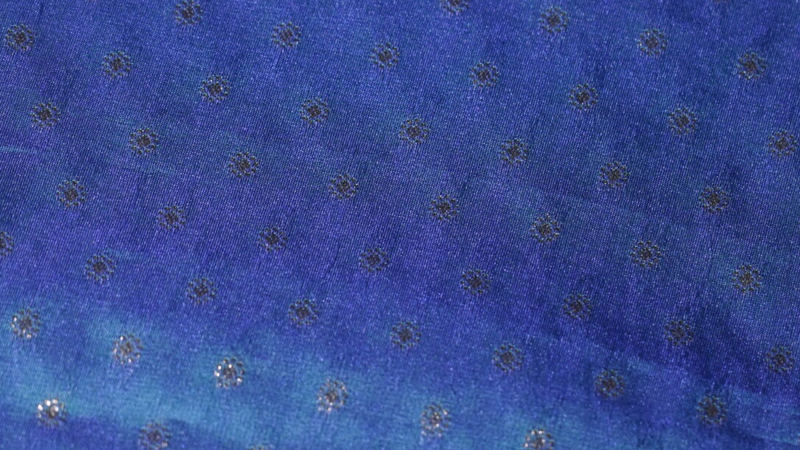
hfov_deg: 8.3
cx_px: 429
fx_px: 5515
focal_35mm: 260
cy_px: 259
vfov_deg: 4.7
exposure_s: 1/160
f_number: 4
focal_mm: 105
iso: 800
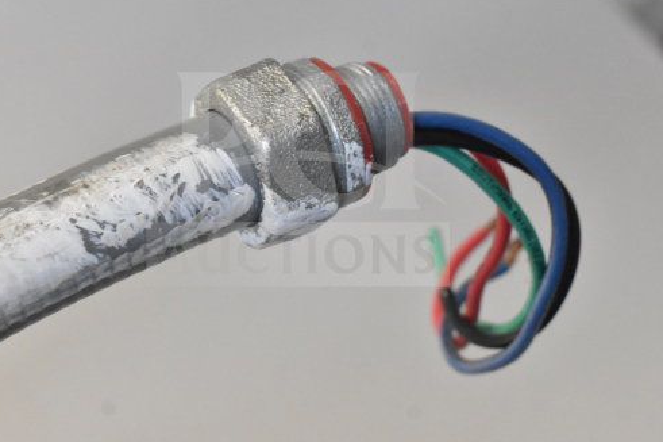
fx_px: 1786
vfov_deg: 14.1
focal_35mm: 97
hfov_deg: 21.0
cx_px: 297
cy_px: 179
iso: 6400
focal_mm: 52
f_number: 8
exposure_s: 1/250
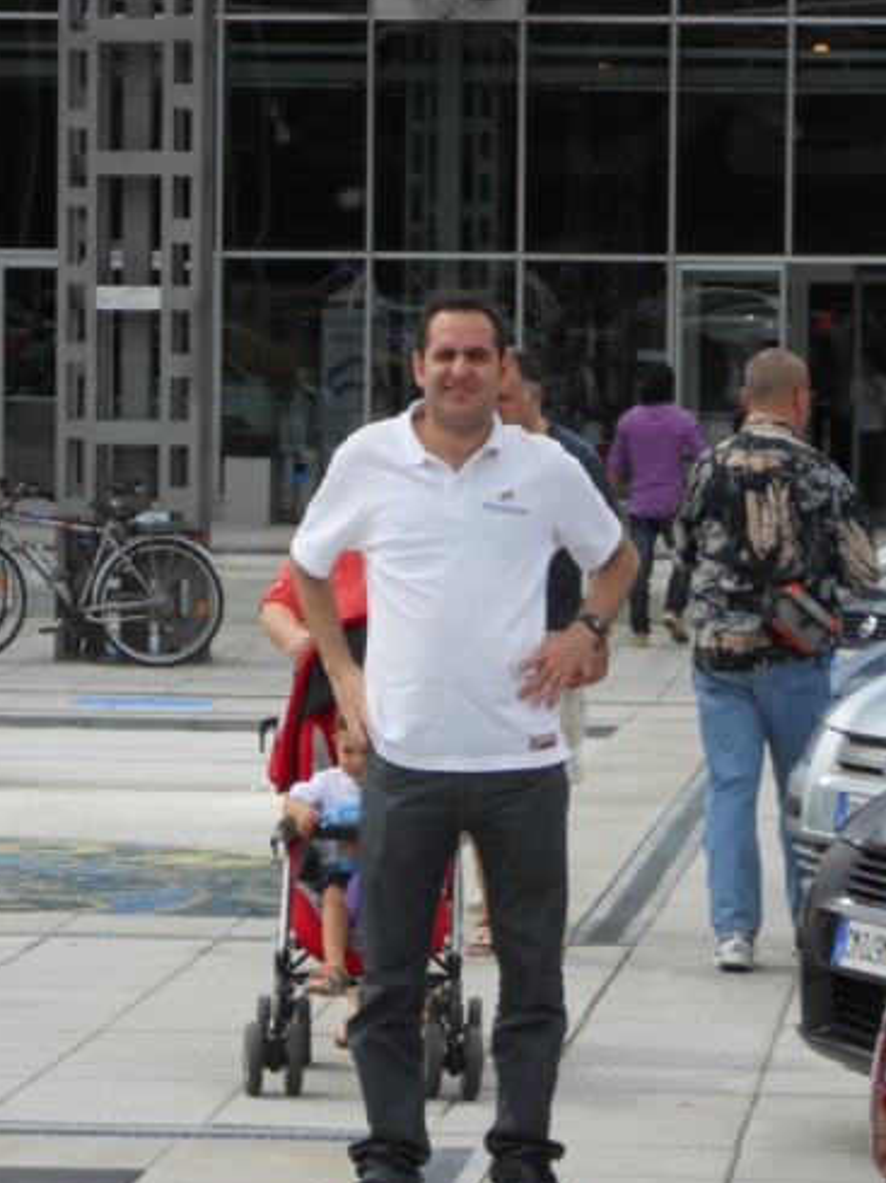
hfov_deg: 8.1
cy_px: 599
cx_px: 560
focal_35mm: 183
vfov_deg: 10.8
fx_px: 6251
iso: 200
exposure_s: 1/500
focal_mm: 25
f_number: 6.6
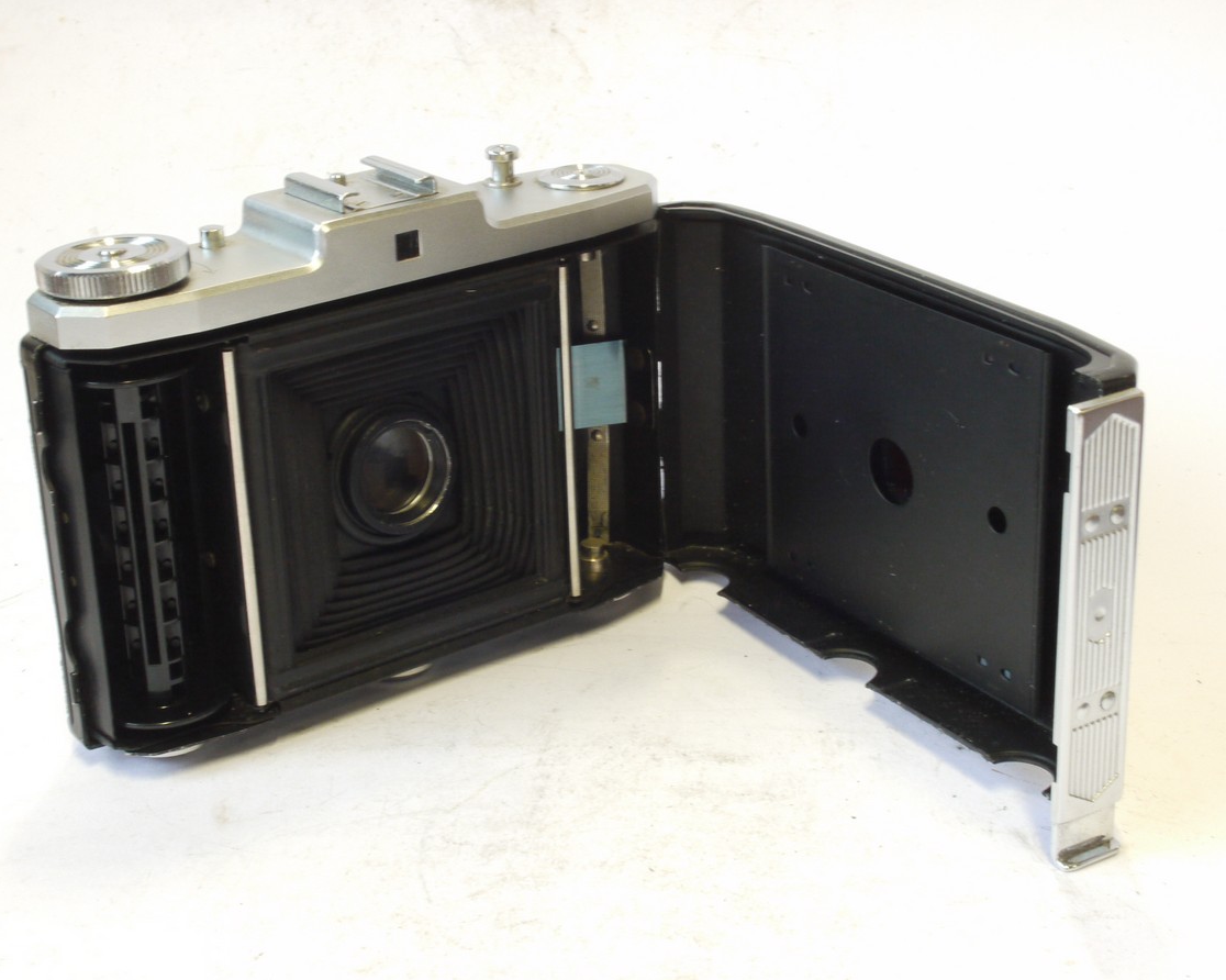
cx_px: 620
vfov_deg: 24.2
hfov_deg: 30.0
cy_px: 492
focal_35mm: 63
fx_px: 2285
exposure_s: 1/8
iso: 800
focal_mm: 30
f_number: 14
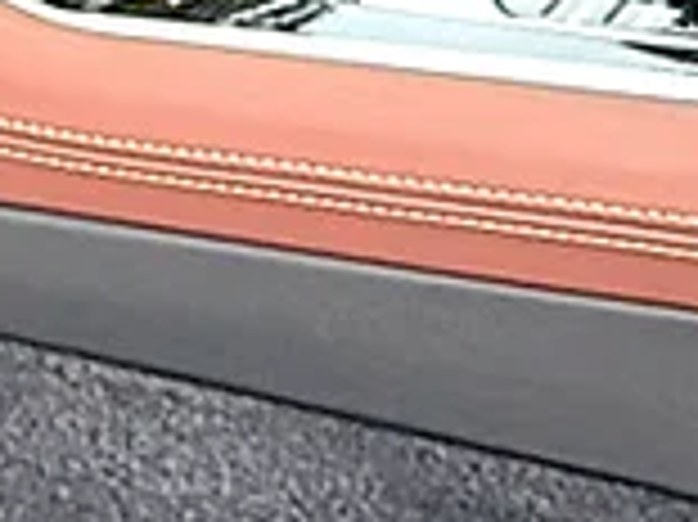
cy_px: -605
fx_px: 3365
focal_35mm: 167
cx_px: -648
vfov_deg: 8.3
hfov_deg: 10.9
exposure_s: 1/362
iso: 125
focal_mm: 6.86
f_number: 1.78
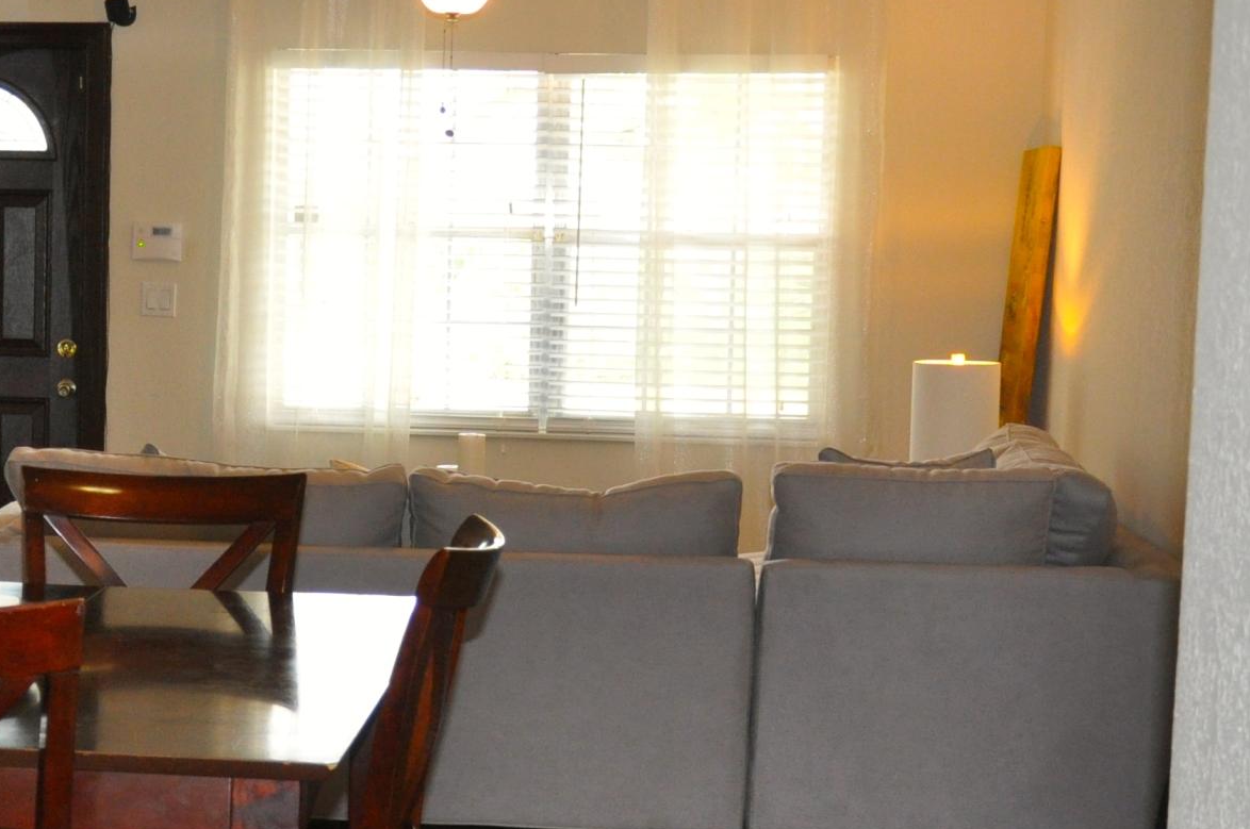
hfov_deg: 21.7
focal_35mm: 92
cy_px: 507
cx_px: 159
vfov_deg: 14.8
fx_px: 3190
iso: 800
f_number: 3.8
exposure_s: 1/60
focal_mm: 24
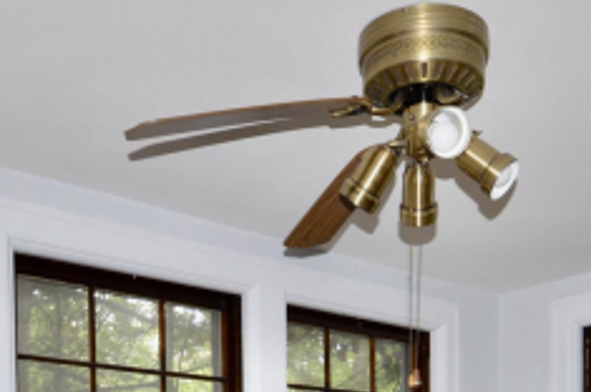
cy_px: 550
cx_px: 312
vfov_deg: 23.6
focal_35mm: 48
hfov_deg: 41.2
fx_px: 787
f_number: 4
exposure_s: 1/60
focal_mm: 10
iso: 400
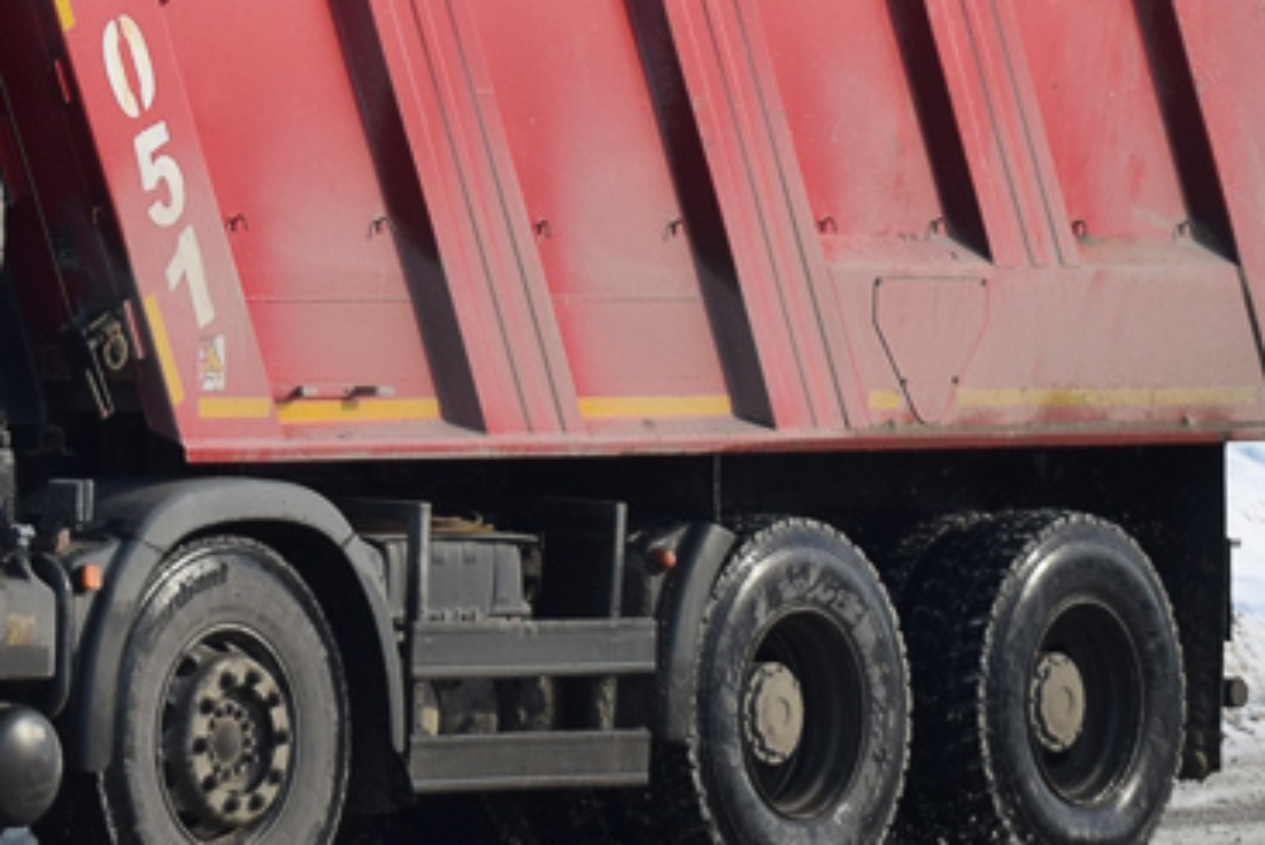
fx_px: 7755
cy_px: -124
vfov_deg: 6.2
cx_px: -155
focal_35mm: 221
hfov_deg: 9.2
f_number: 5
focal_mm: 45
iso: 200
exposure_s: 1/1000
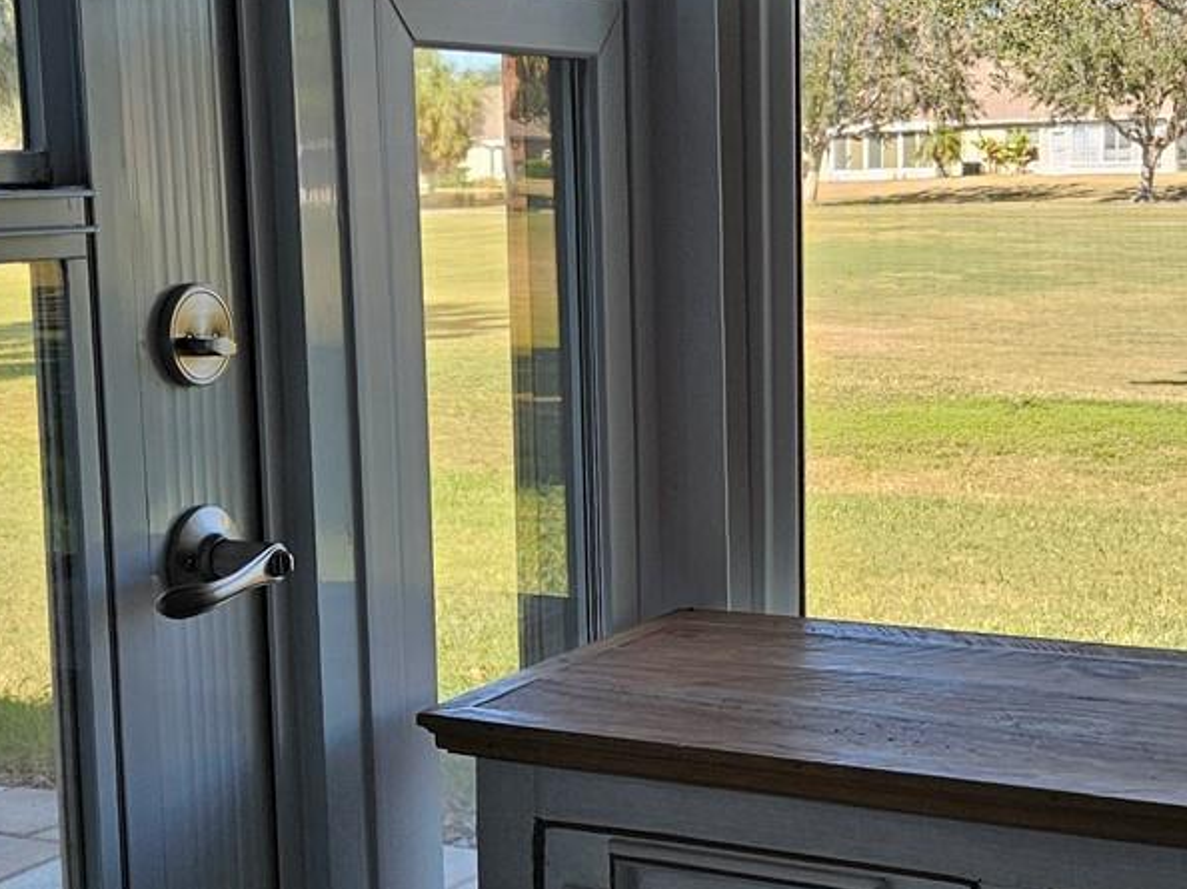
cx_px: 677
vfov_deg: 23.6
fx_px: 2125
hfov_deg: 31.2
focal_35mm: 62
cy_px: 471
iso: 50
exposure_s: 1/383
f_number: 1.8
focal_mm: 5.4
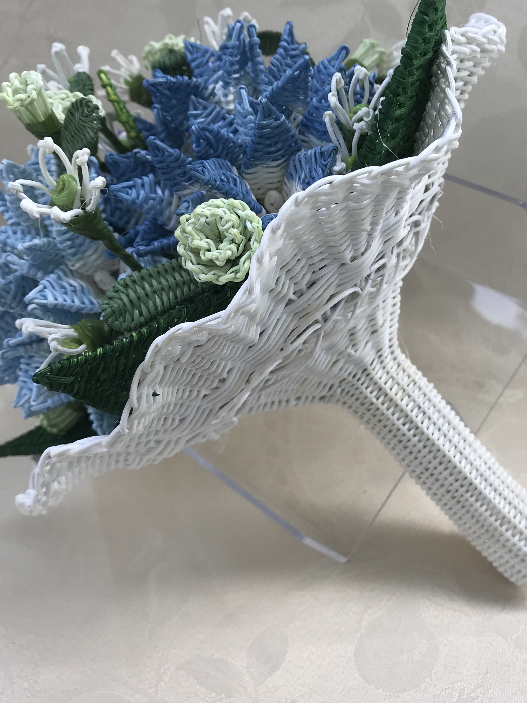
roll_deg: -0.2
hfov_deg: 39.5
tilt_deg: -37.3
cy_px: 334
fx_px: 731
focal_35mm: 36
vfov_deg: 51.3
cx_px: 321
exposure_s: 1/182
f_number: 1.8
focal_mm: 3.99
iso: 20
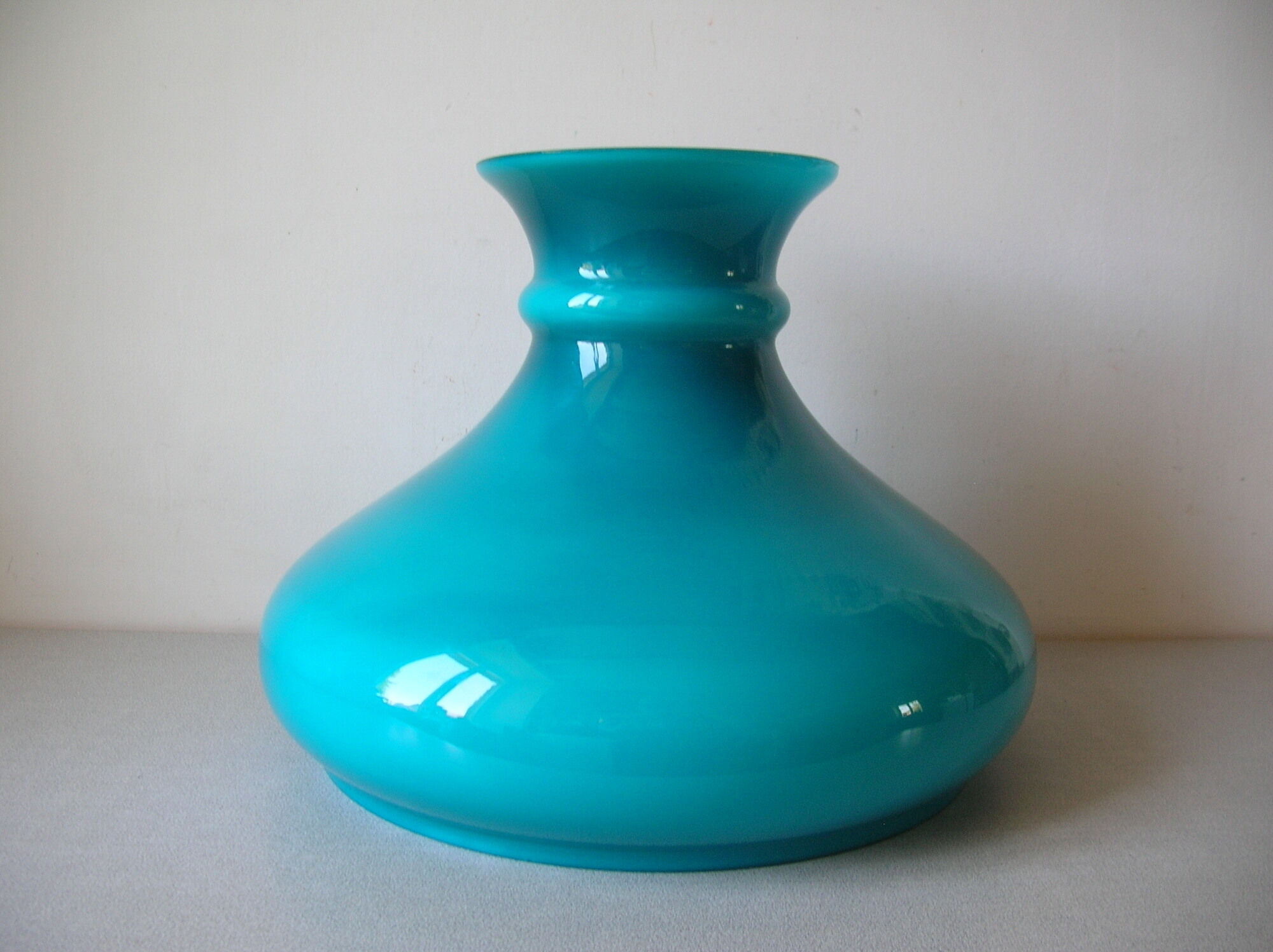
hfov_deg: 52.7
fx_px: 1286
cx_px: 636
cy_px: 476
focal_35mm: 35
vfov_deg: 40.7
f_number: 2.8
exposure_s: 1/21.1
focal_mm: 5.8
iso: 50
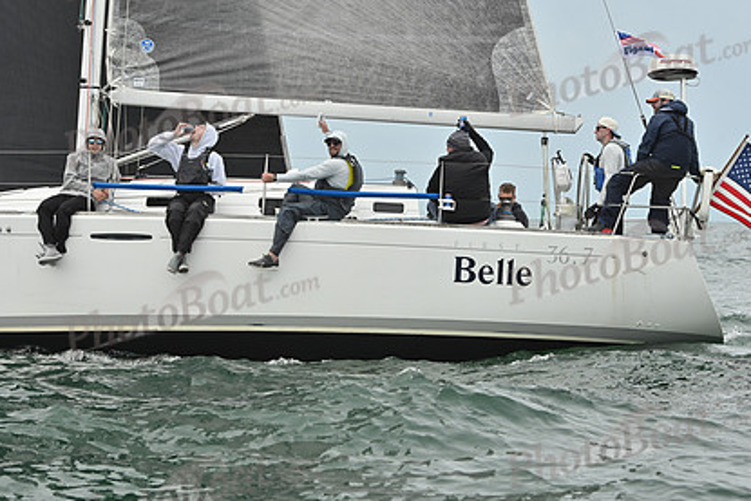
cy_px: 189
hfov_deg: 15.0
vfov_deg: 10.0
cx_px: 414
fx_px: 2859
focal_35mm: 137
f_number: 9
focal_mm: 98
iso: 320
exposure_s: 1/1250
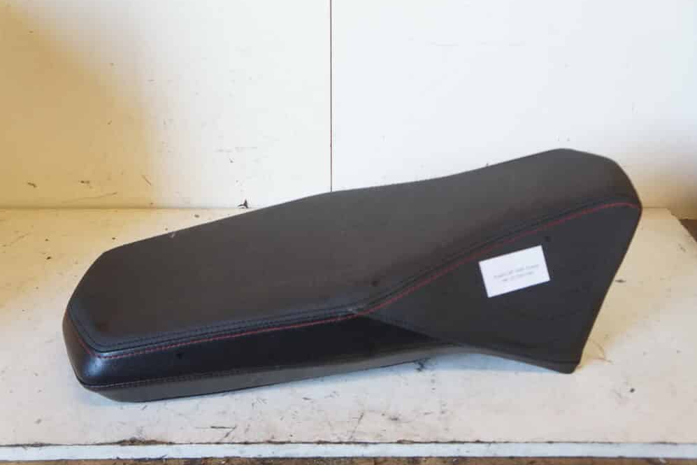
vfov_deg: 34.6
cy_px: 235
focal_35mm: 39
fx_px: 746
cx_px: 347
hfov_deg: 50.1
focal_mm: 25
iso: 640
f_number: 4
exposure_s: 1/60
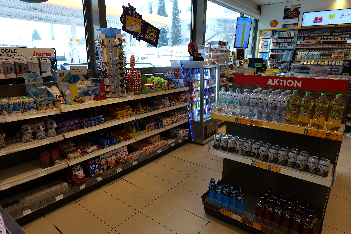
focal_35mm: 22
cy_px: 122
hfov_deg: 78.6
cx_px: 170
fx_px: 214
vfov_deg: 57.2
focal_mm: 20
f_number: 5.6
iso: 100
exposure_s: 1/20
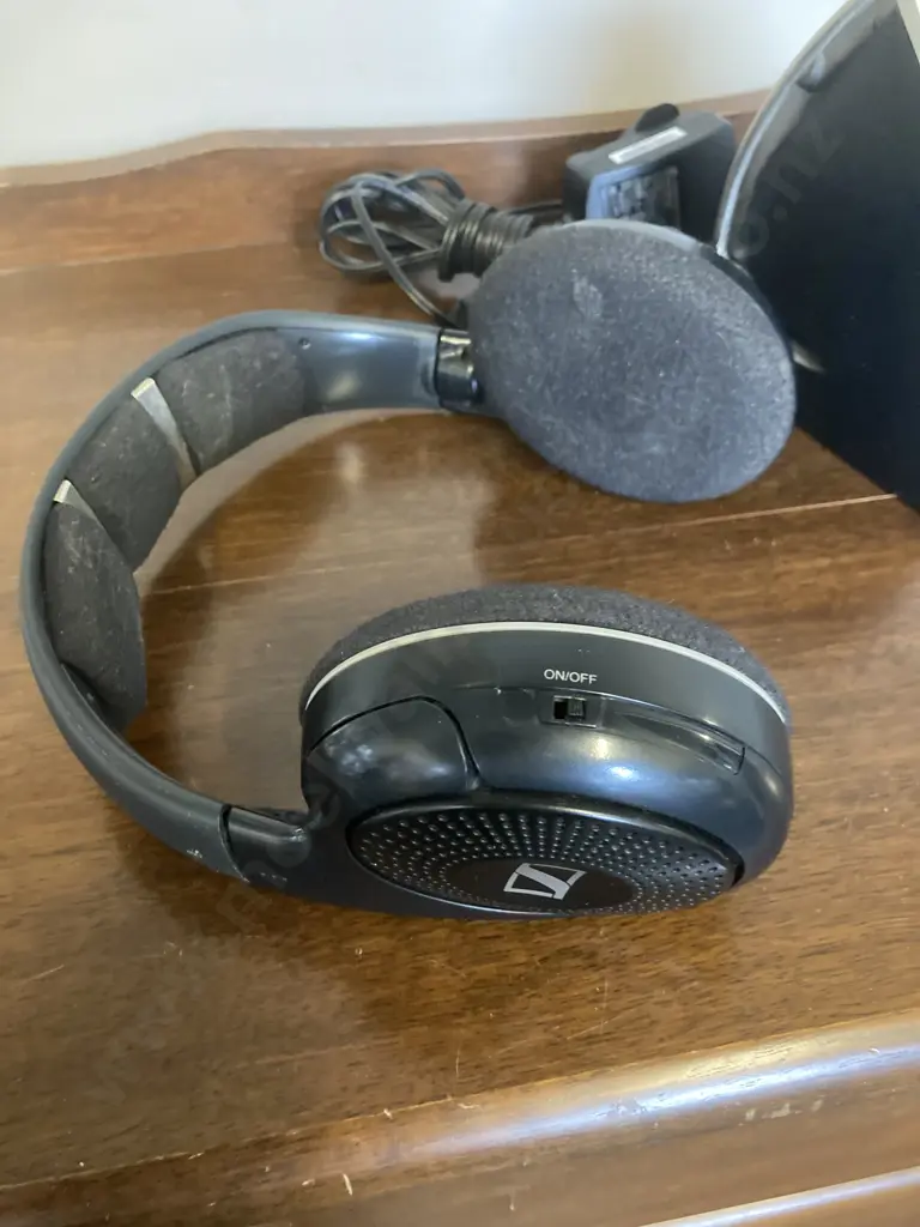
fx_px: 992
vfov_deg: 63.4
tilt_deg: -46.1
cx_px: 460
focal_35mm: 28
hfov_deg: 49.7
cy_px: 614
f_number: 1.8
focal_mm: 3.99
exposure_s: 1/30
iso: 500
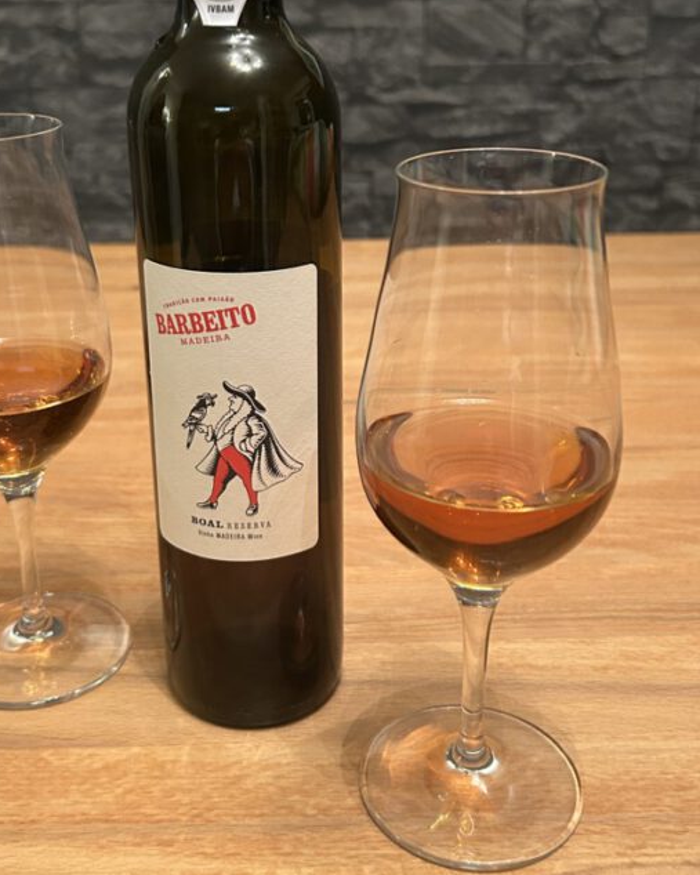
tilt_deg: -19.9
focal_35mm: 41
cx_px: 302
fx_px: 1062
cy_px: 327
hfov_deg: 36.4
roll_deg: +1.1
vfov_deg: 44.4
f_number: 1.5
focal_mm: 5.7
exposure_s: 1/50
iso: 500
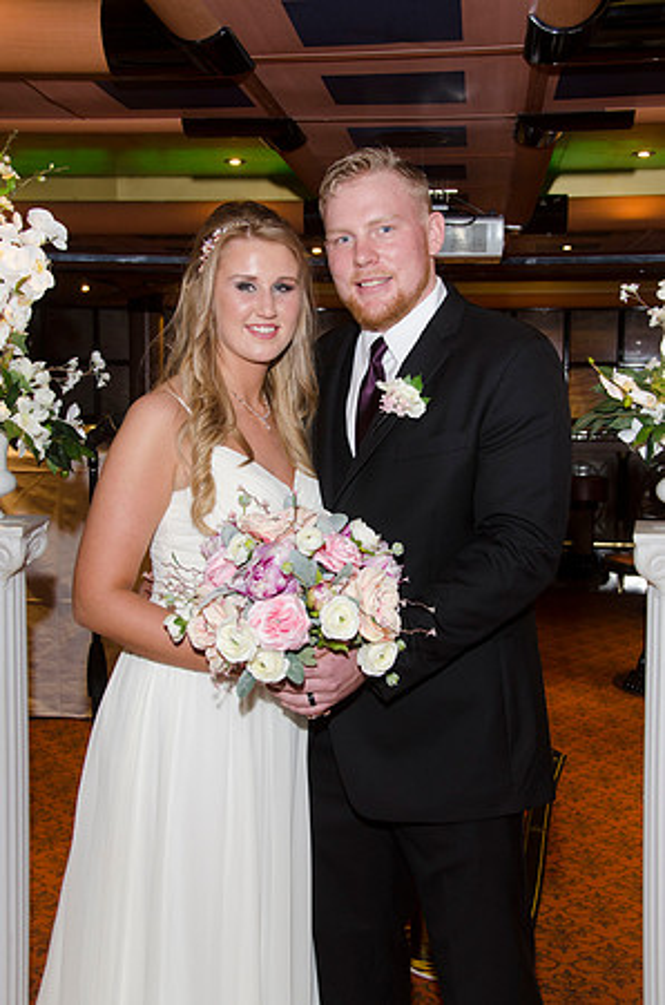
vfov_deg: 42.4
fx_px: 1294
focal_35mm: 46
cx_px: 332
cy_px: 502
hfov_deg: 28.8
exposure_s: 1/60
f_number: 5.6
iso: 400
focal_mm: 31
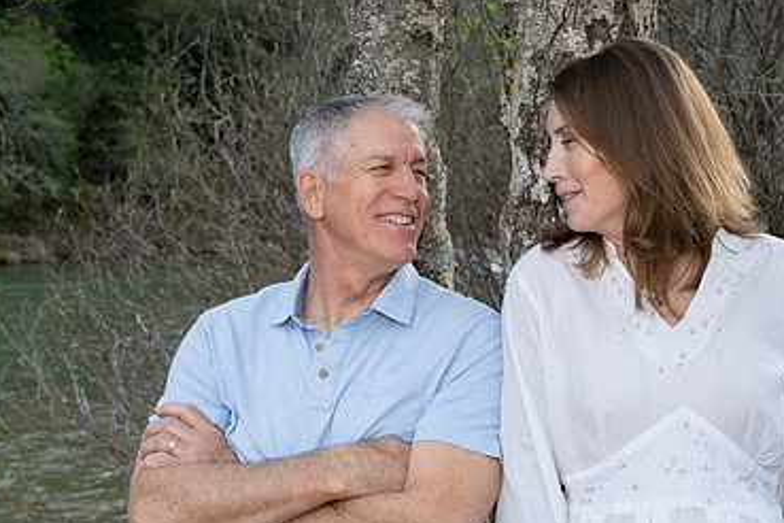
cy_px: 233
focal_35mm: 66
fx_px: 1437
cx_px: 389
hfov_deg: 30.5
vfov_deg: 20.6
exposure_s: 1/250
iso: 800
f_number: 6.3
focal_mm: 42
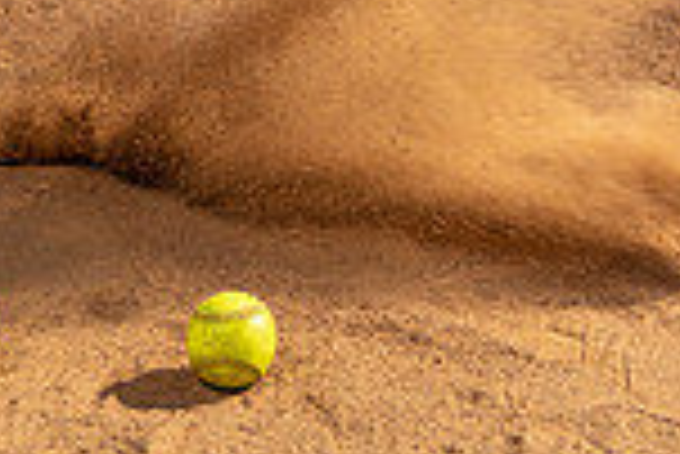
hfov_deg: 19.1
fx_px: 2023
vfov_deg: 11.4
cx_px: 369
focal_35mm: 107
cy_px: -499
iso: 64
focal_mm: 36
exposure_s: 1/250
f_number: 8
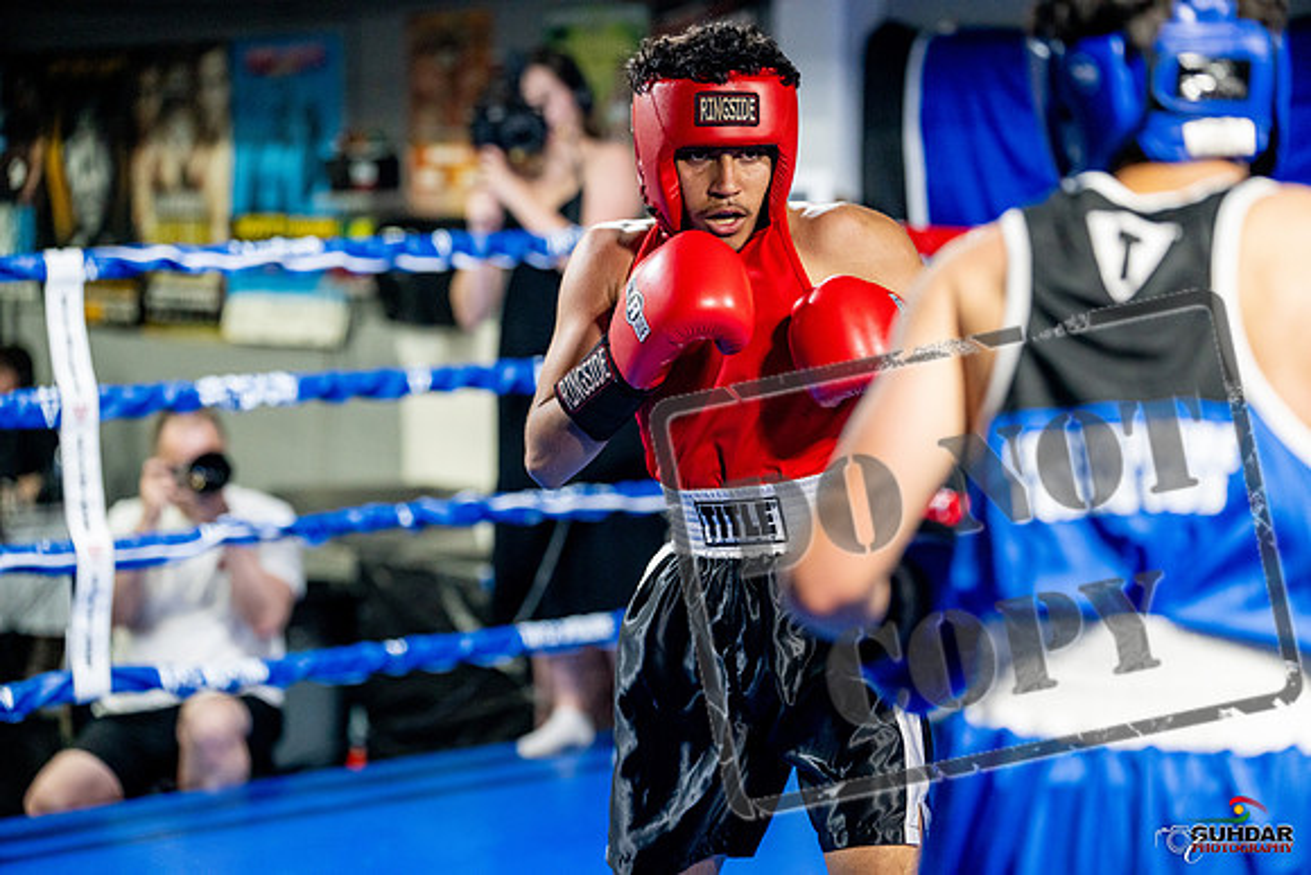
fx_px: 3205
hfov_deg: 23.1
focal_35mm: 88
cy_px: 438
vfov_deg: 15.5
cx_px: 656
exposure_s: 1/1000
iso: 4000
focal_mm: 88
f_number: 2
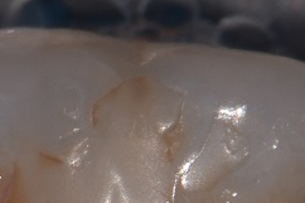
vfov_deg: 1.6
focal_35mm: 878
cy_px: 361
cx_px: 43
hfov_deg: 2.4
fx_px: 7433
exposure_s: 1/160
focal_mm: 105
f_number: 32
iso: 200
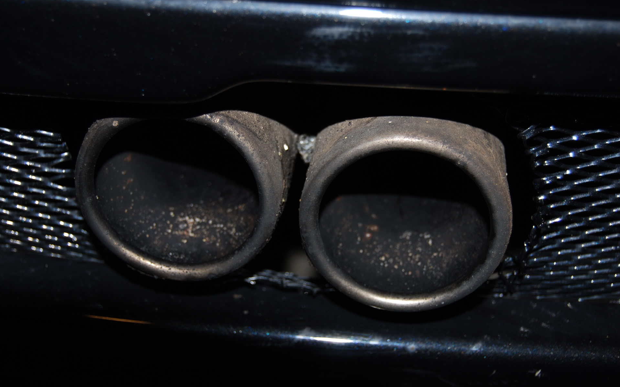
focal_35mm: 59
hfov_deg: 34.5
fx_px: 997
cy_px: 177
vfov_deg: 22.0
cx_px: 308
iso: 100
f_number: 5
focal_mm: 38
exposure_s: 1/125
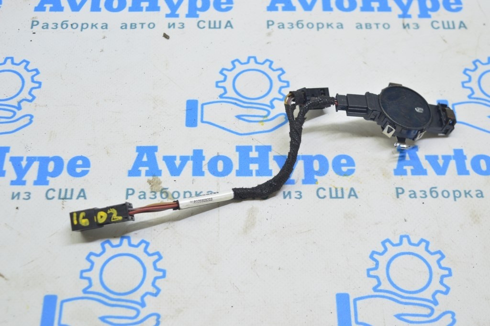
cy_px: 163
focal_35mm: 60
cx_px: 245
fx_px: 816
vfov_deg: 22.6
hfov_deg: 33.4
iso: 400
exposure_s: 1/20
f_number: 5.6
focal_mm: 40
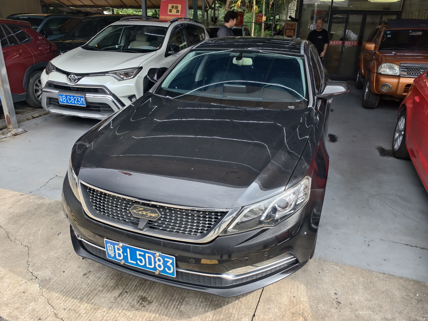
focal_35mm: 24
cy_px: 157
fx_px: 297
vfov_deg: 56.8
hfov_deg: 71.6
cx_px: 220
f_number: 1.57
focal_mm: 5.6
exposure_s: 1/778
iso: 72
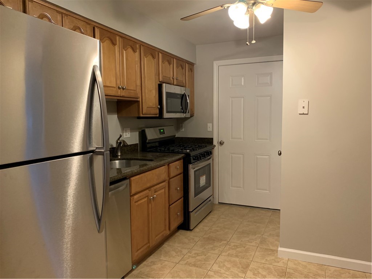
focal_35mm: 26
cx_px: 186
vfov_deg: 53.1
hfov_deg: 67.3
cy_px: 140
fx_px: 279
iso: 250
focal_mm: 4.25
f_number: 1.8
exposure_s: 1/40
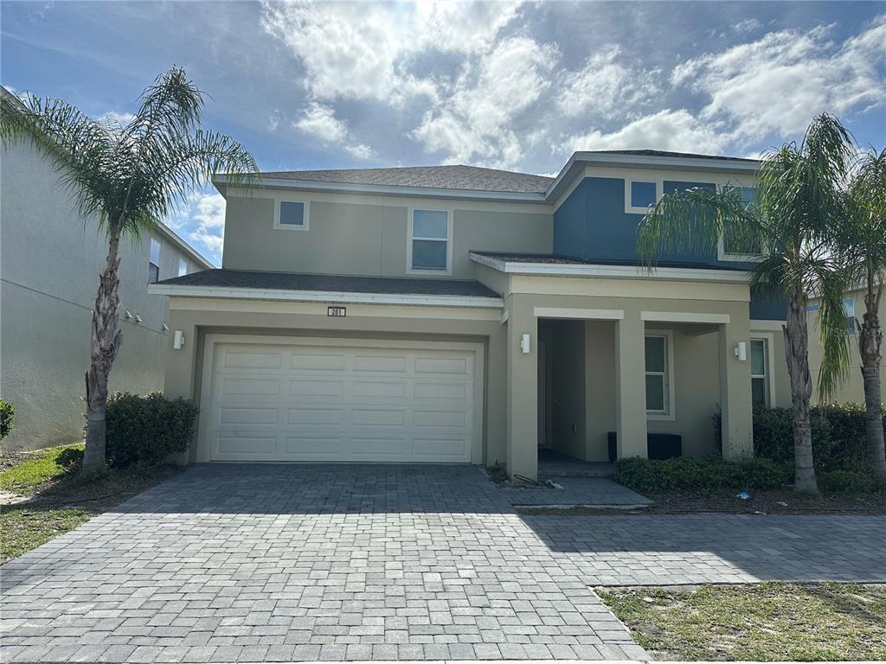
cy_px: 332
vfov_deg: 56.8
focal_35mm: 24
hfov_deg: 71.6
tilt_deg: +7.4
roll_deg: -1.0
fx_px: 614
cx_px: 443
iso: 80
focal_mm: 6.86
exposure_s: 1/7576
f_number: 1.78
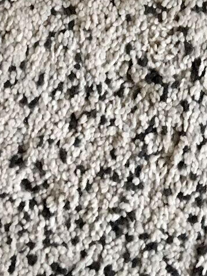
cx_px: 295
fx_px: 981
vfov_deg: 14.3
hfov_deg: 11.6
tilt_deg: -78.7
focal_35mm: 123
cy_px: -207
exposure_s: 1/20
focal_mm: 4.15
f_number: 2.2
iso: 200
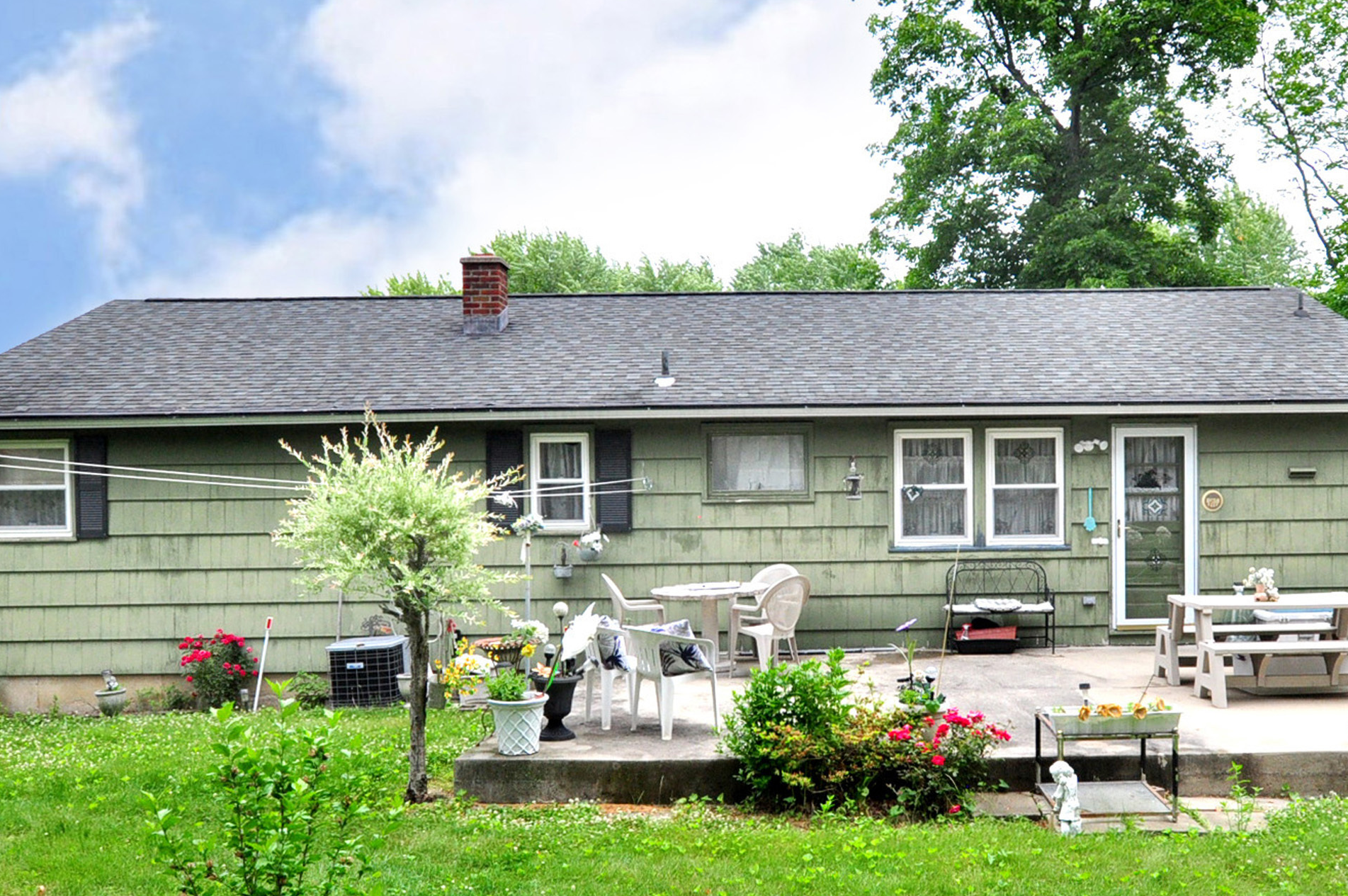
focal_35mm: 32
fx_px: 1197
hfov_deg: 57.9
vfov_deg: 40.8
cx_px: 855
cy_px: 549
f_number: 8
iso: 800
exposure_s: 1/400
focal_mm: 14
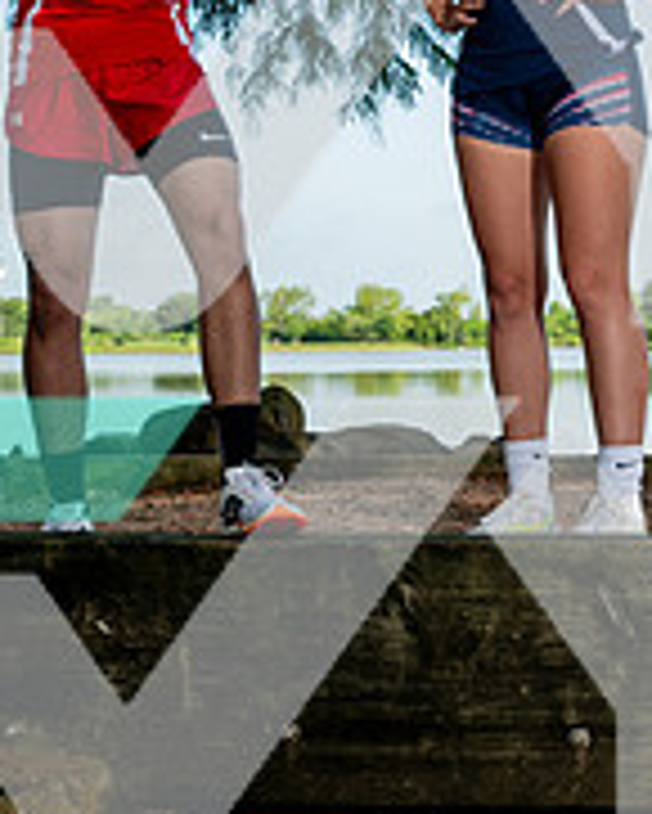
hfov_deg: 18.1
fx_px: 1880
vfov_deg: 23.8
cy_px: 92
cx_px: 895
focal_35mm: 78
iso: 200
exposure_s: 1/200
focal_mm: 26
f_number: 7.1
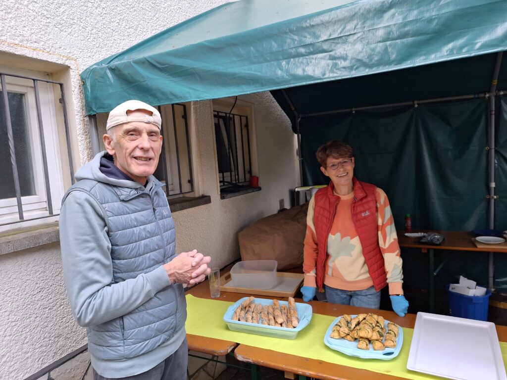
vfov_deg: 58.9
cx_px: 254
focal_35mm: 23
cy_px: 190
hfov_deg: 73.9
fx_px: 337
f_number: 1.8
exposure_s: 1/50
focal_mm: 5.54
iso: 125
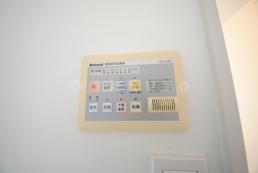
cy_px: 86
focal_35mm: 12
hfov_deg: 112.6
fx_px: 86
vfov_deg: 90.1
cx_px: 129
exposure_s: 1/30
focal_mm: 8
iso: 1600
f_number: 4.5
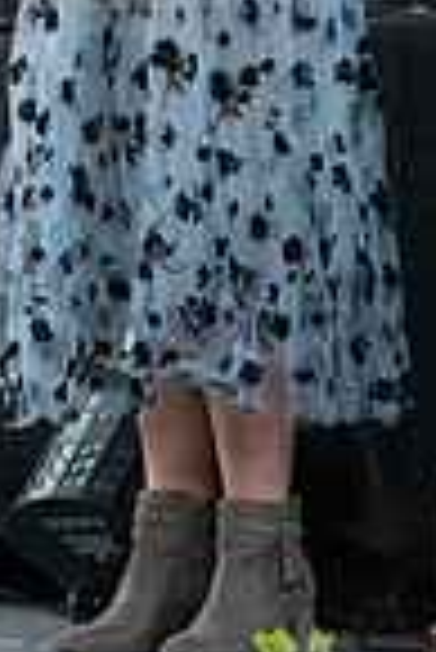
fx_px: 4766
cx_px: 121
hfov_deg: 5.2
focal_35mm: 263
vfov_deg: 7.8
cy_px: -85
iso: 4000
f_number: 5.6
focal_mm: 85
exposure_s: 1/250
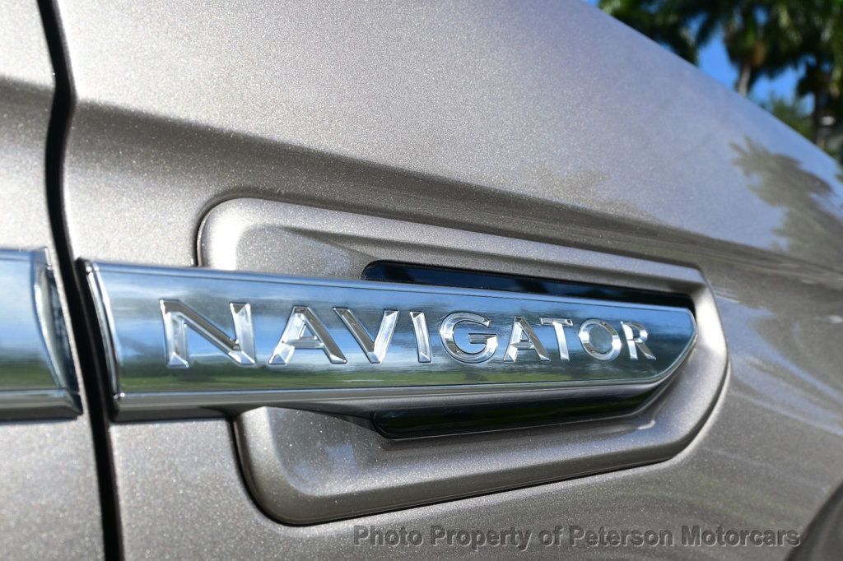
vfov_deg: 31.9
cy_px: 280
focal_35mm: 42
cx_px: 422
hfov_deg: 46.4
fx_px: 983
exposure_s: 1/320
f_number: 9
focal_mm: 28
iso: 100
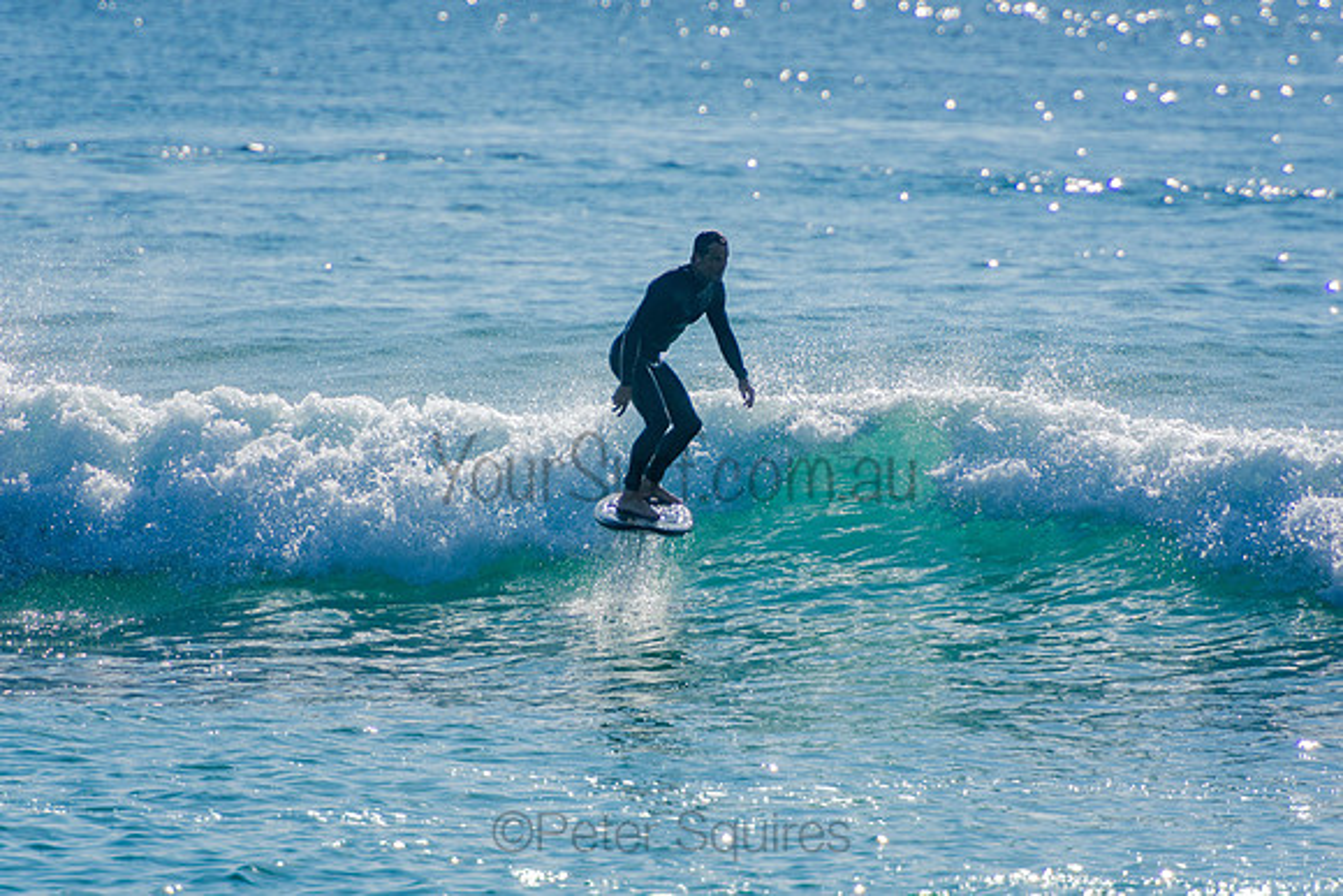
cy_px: 448
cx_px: 672
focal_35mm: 600
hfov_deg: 3.4
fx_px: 22388
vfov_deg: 2.3
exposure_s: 1/1600
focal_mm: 400
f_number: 5.6
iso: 220
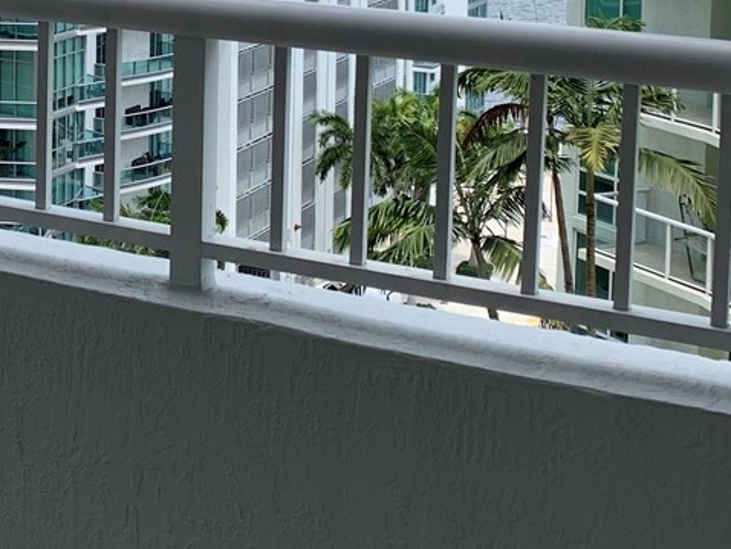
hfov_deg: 21.0
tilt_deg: -6.5
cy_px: -86
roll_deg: -0.4
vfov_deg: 16.4
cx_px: -135
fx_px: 1838
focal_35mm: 87
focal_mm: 4.25
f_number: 1.8
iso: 25
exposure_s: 1/1536
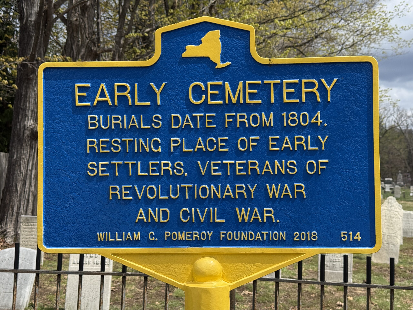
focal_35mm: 48
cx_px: 206
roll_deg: -1.4
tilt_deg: +2.8
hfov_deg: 39.7
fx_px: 573
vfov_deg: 30.3
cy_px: 155
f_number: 1.78
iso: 100
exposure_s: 1/4329
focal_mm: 6.76
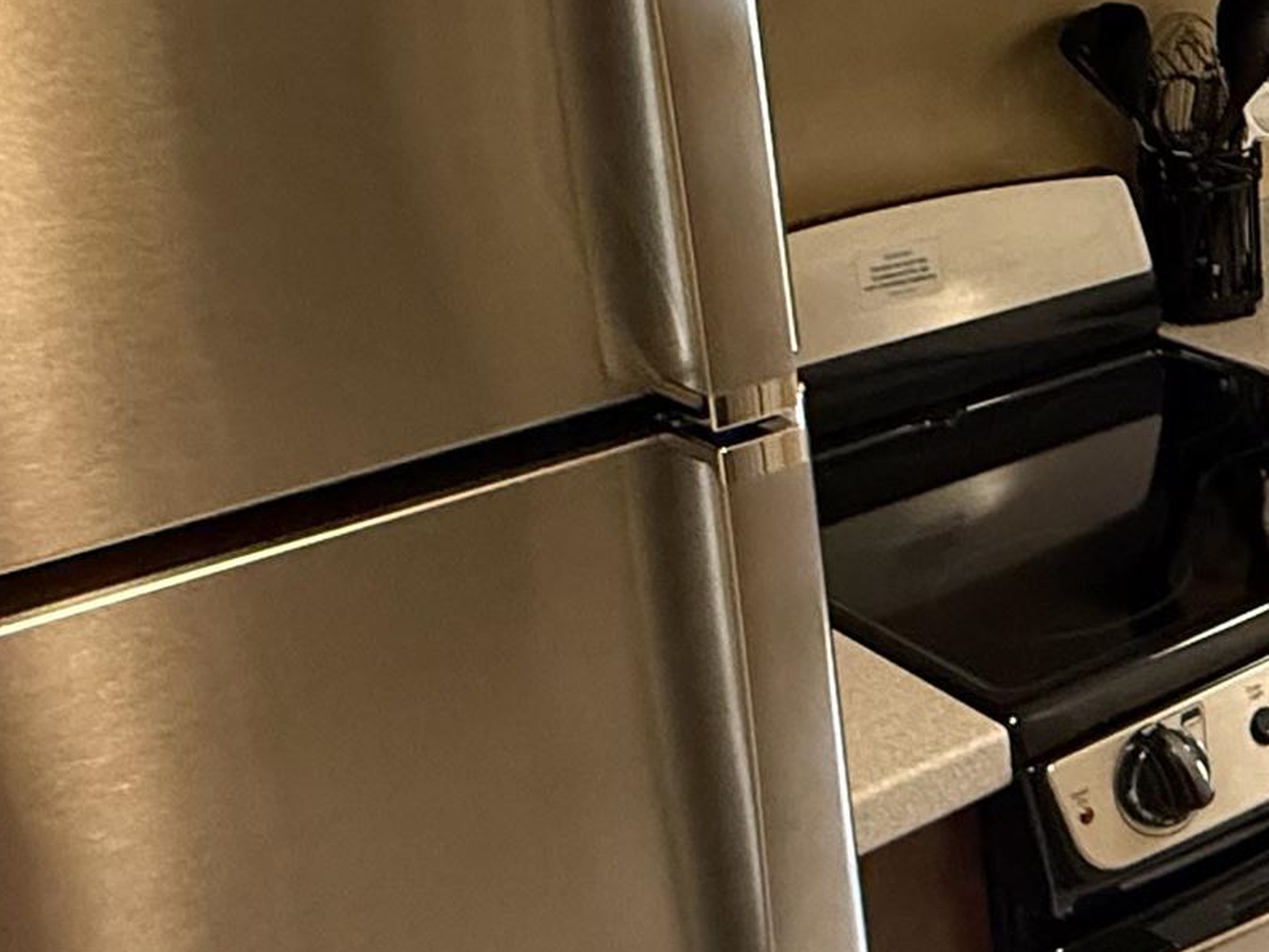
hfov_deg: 29.3
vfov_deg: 26.4
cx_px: 1613
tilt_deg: -12.9
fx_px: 1980
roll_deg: +1.0
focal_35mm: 54
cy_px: 156
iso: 800
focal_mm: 2.22
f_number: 2.2
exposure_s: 1/60
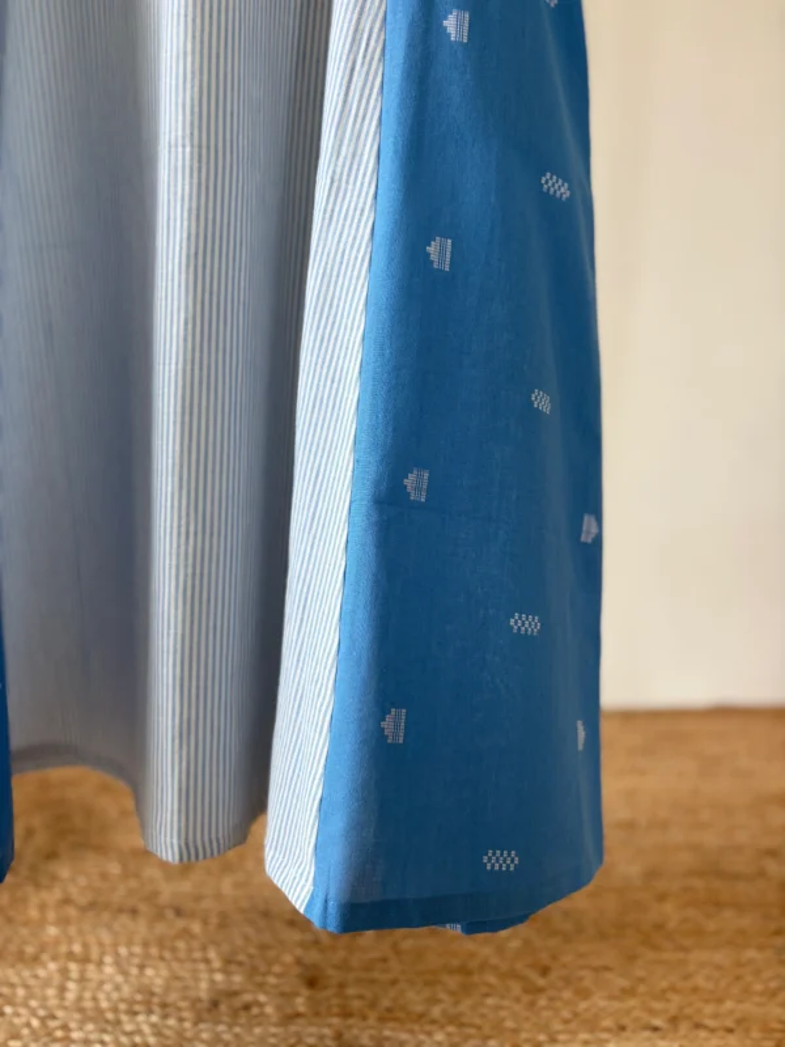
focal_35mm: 26
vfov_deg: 67.3
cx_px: 392
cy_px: 524
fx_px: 786
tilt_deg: -3.8
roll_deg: -1.3
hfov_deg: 53.1
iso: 50
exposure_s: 1/122
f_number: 1.6
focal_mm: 5.96
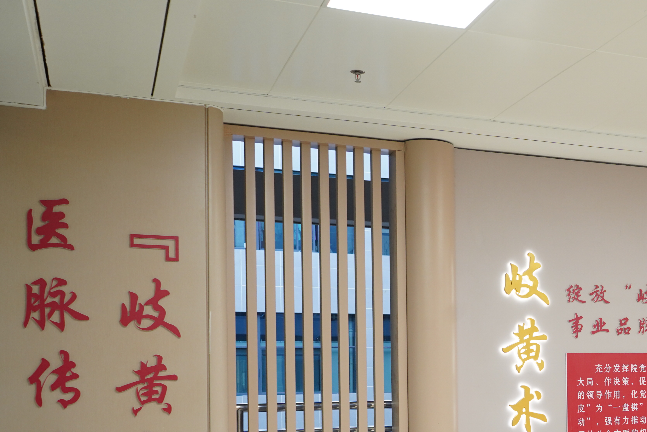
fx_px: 935
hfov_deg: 36.0
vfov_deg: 25.2
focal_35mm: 52
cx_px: 576
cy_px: 385
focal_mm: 29
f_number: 5.6
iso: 1000
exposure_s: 1/80
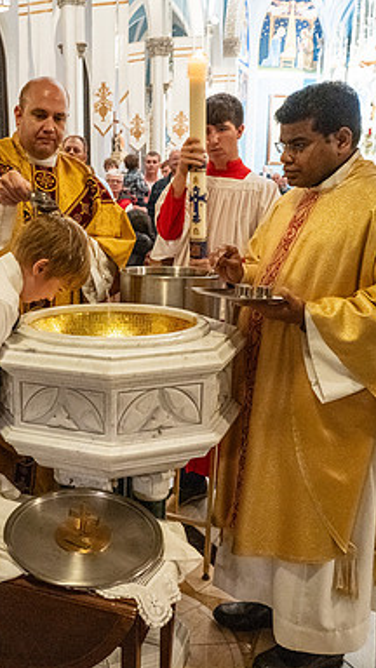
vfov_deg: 52.8
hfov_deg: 30.4
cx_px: 75
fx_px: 674
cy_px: 335
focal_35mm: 38
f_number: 4.5
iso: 5000
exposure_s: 1/60
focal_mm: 24
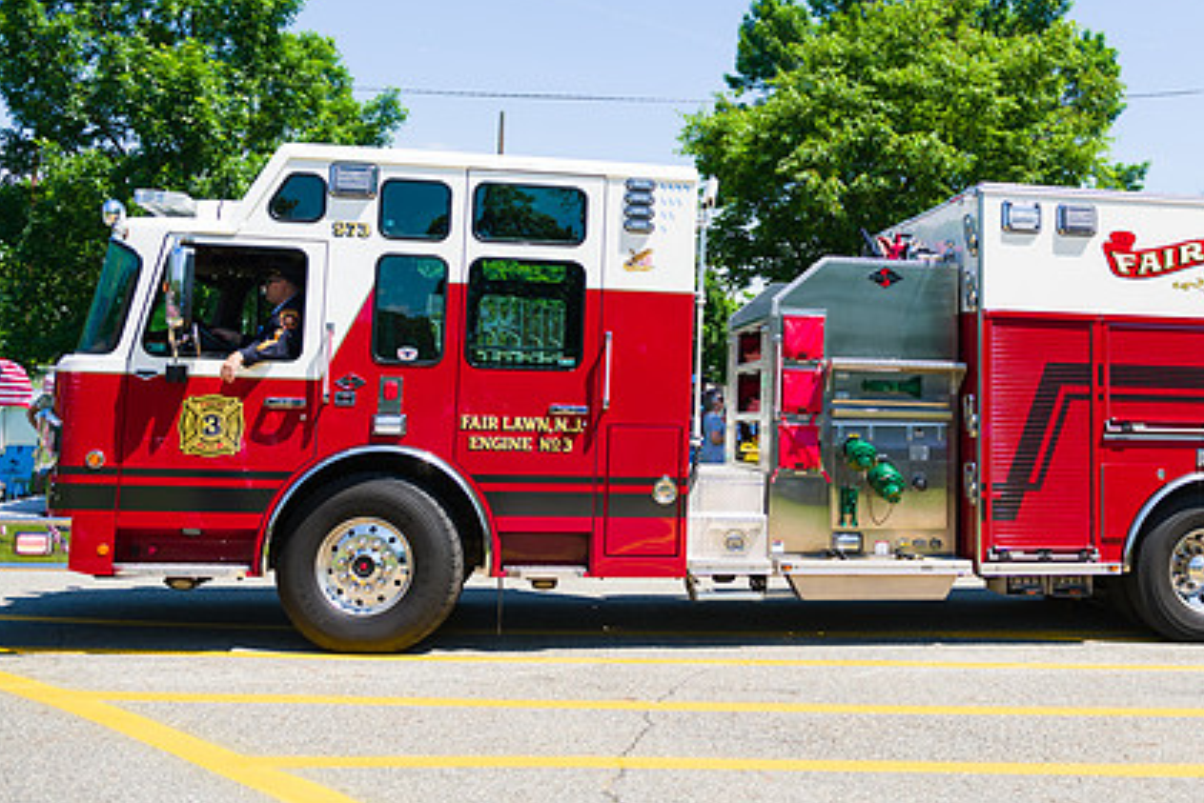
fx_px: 1338
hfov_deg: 47.9
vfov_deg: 33.2
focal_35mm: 40
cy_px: 284
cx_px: 766
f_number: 5
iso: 200
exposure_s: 1/1600
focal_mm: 29
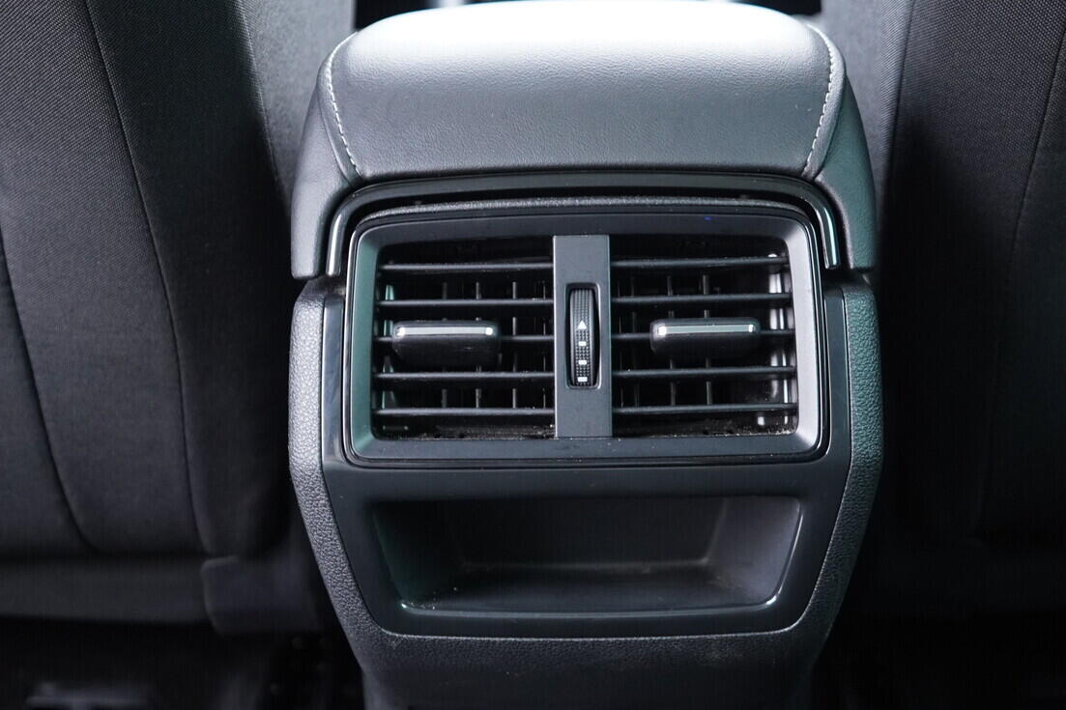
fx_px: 1391
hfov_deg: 41.9
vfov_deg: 28.5
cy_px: 448
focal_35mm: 47
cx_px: 518
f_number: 2.8
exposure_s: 1/40
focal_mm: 24
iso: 1600
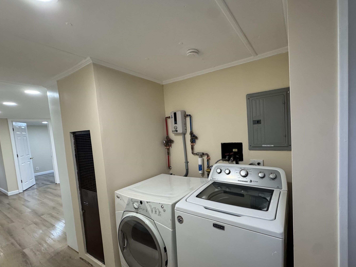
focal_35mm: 16
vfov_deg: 78.0
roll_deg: +3.7
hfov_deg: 94.0
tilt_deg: -4.1
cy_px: 144
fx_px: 165
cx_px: 200
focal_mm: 2.22
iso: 250
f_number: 2.2
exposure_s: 1/120
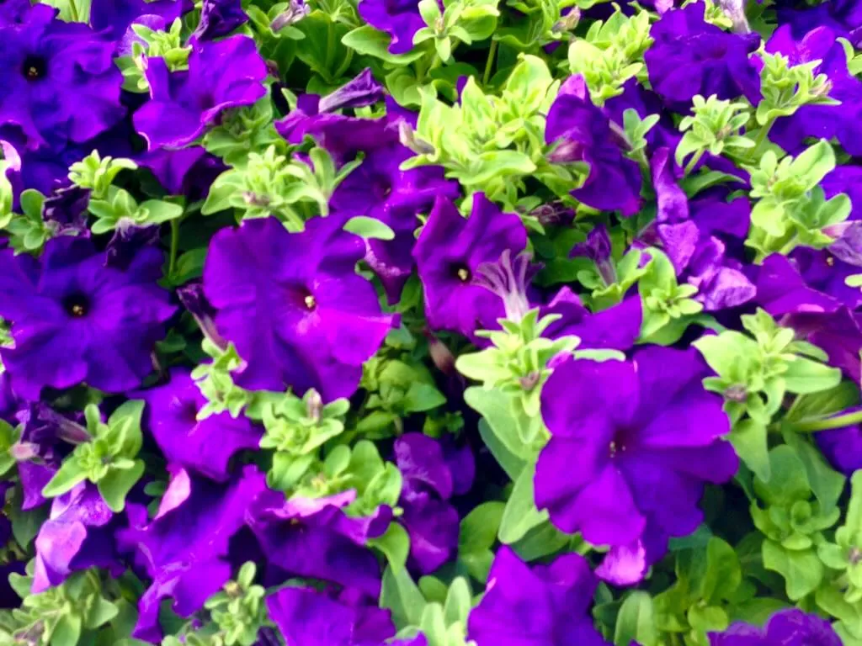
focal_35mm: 33
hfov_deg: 55.4
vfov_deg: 42.9
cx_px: 431
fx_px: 822
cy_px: 323
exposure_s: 1/120
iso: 64
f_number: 2.4
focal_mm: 4.13
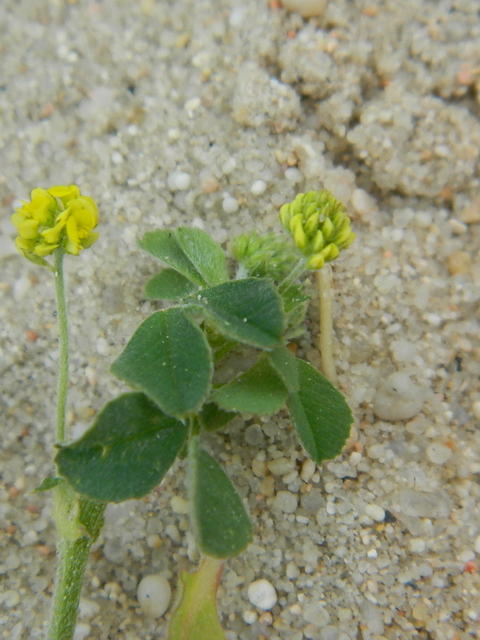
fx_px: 2551
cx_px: 181
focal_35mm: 138
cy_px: 320
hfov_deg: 10.7
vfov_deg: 14.3
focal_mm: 18.6
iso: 80
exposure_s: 1/200
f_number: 4.5
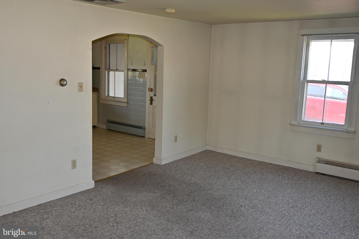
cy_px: 120
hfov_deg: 56.2
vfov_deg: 39.1
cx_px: 180
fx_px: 337
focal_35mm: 34
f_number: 4
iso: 500
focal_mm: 22.5
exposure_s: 1/60
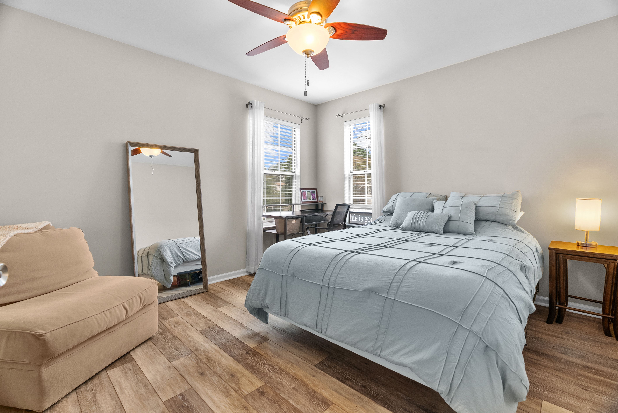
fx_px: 275
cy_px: 206
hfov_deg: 96.7
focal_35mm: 16
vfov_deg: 73.8
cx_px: 309
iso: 1000
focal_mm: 16
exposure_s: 1/2.5
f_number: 7.1
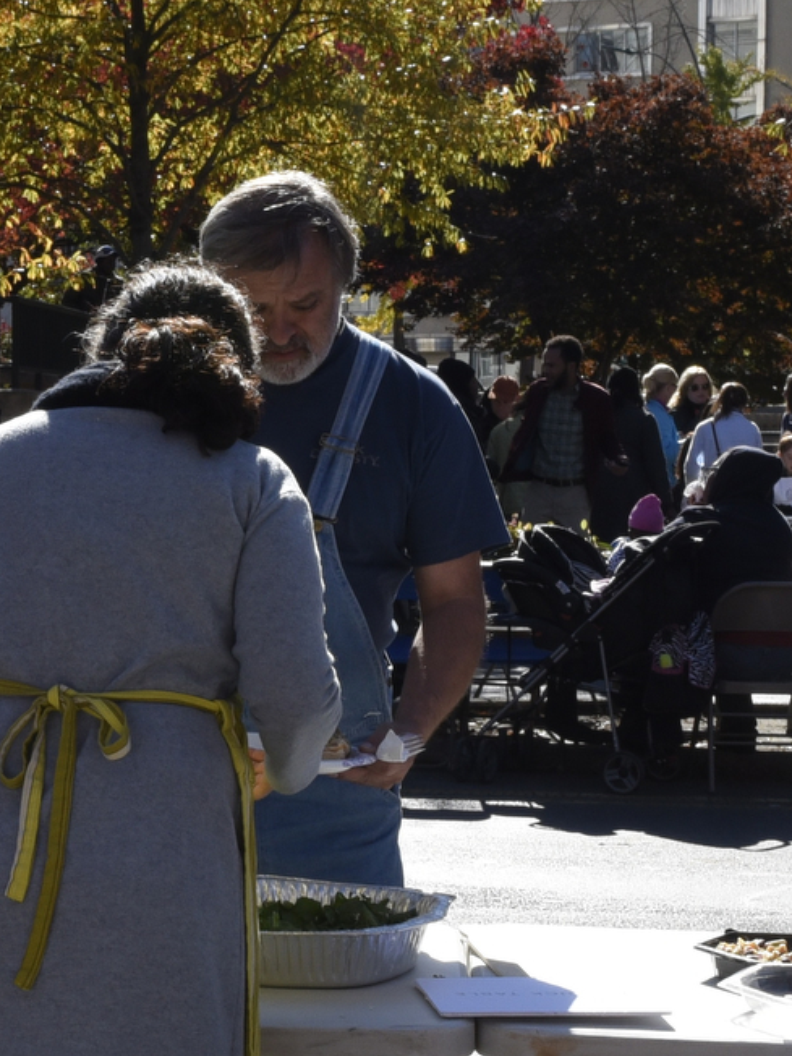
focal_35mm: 124
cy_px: 764
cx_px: 262
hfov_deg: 11.9
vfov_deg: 15.8
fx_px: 3783
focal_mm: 35
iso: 640
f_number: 18
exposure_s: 1/320
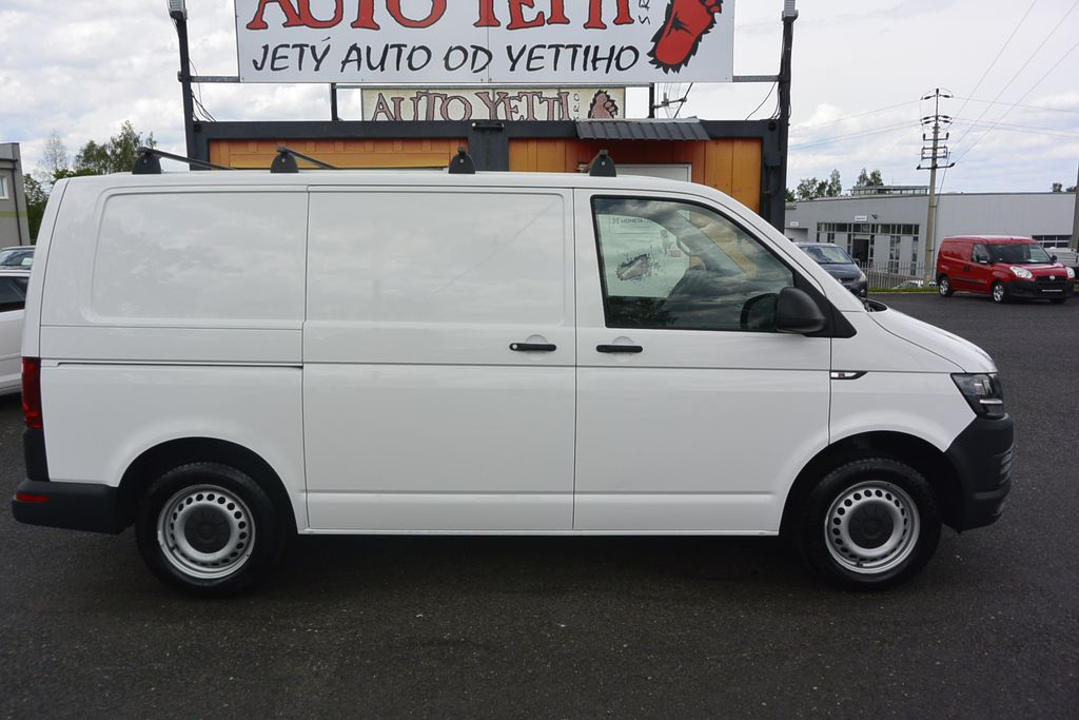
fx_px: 809
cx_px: 540
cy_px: 360
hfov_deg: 67.4
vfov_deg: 47.9
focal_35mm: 27
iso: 160
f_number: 5
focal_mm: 10
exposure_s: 1/1000
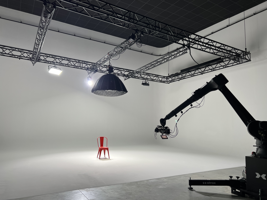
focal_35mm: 26
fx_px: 201
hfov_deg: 67.3
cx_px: 134
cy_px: 100
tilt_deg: +5.8
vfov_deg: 53.1
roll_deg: -0.8
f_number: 1.5
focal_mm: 5.7
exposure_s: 1/182
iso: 40
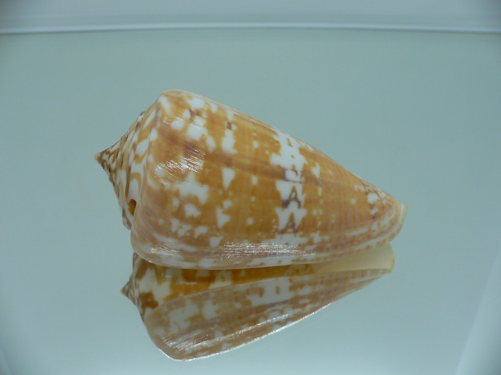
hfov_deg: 52.6
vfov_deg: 40.7
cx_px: 250
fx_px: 507
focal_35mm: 35
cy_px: 188
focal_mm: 4.6
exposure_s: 1/60
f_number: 2.8
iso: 80
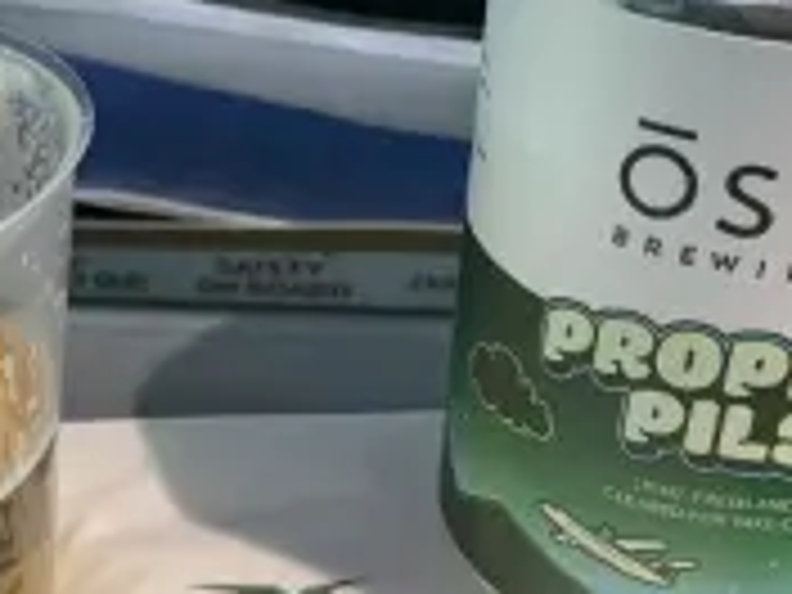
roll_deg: +2.5
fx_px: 1350
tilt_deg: -32.8
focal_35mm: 59
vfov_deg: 24.8
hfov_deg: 32.3
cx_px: 238
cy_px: 333
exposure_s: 1/60
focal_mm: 4.25
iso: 200
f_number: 1.8
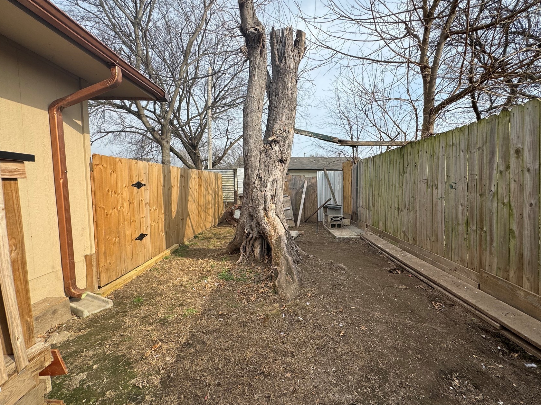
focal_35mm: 16
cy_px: 205
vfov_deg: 78.1
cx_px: 290
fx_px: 250
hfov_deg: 94.3
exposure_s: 1/993
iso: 40
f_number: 2.2
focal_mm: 2.22
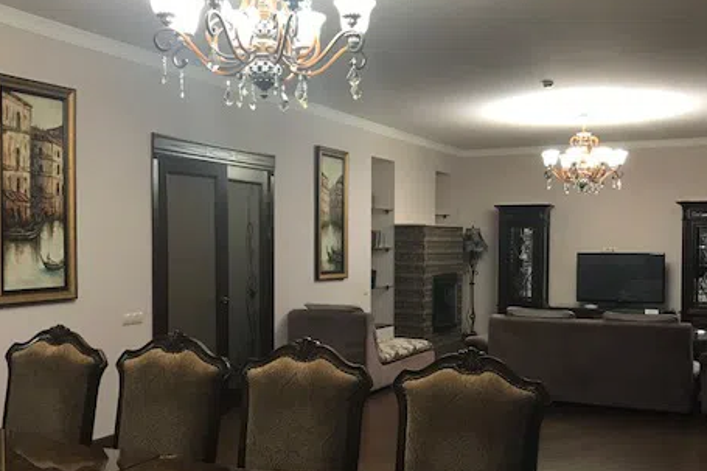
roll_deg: -0.7
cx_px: 370
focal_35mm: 41
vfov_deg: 32.5
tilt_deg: -1.5
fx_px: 805
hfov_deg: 47.4
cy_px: 277
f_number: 1.8
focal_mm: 3.99
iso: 100
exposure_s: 1/17
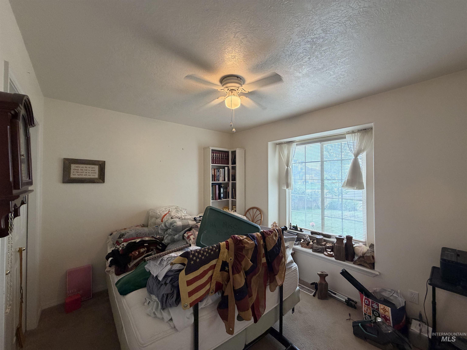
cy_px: 175
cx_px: 234
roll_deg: +0.9
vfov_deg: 85.7
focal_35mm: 14
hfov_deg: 102.1
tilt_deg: +0.9
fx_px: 189
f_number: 2.2
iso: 200
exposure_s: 1/60
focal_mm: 2.22
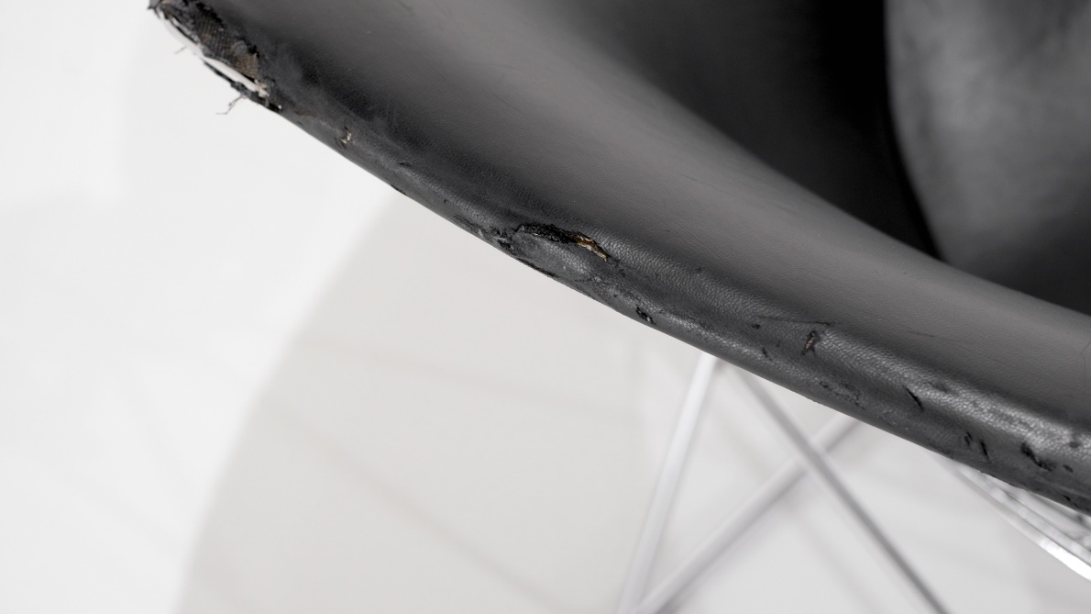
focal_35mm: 56
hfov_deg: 37.2
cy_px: 302
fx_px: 1620
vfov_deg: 21.4
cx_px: 549
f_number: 5
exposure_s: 1/45
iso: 800
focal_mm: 35
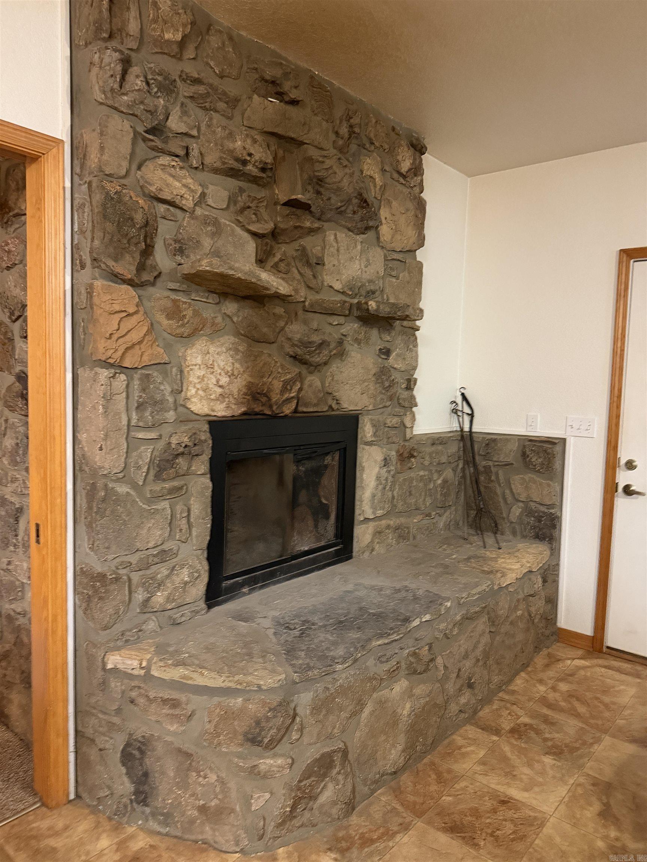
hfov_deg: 56.8
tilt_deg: -3.8
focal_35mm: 24
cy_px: 431
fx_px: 598
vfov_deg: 71.6
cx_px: 324
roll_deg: -1.1
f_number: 1.78
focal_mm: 6.76
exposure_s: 1/30
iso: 800
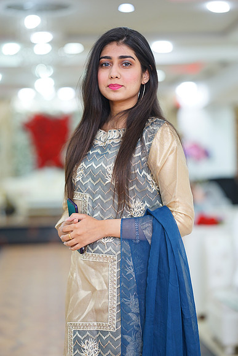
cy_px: 178
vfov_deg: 23.9
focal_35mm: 85
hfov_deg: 16.1
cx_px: 119
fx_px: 842
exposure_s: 1/160
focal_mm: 85
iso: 400
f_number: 2
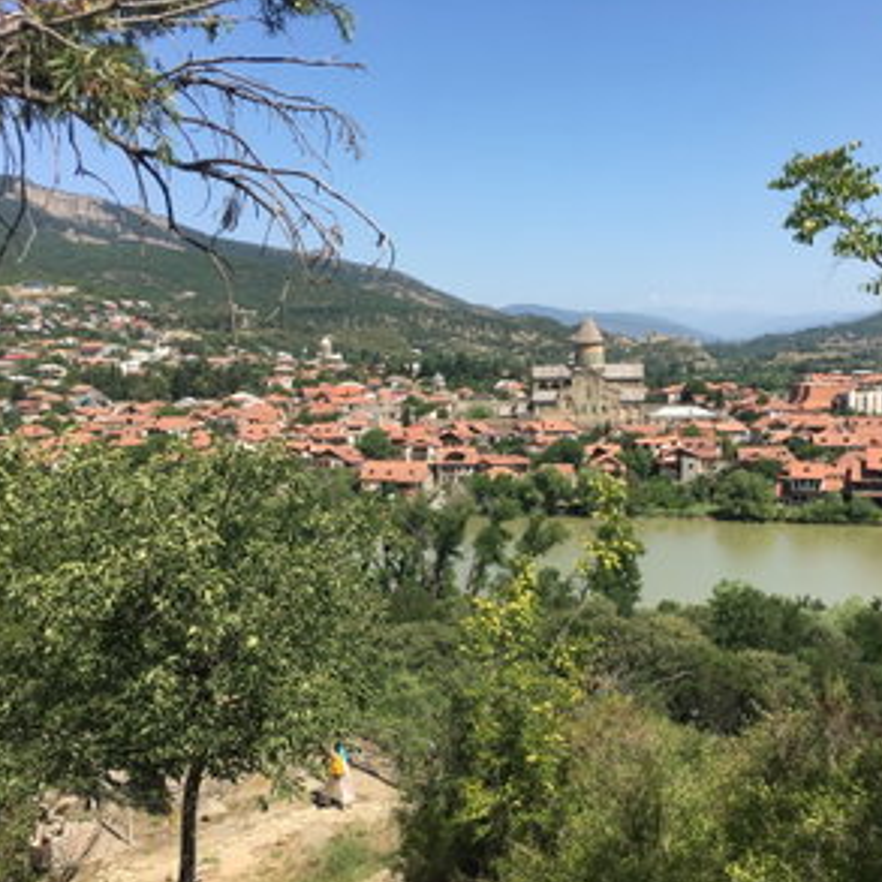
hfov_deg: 47.1
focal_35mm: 35
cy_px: 443
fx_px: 1009
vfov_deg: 47.2
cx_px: 500
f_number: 2.2
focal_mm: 4.15
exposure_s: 1/1304
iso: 25
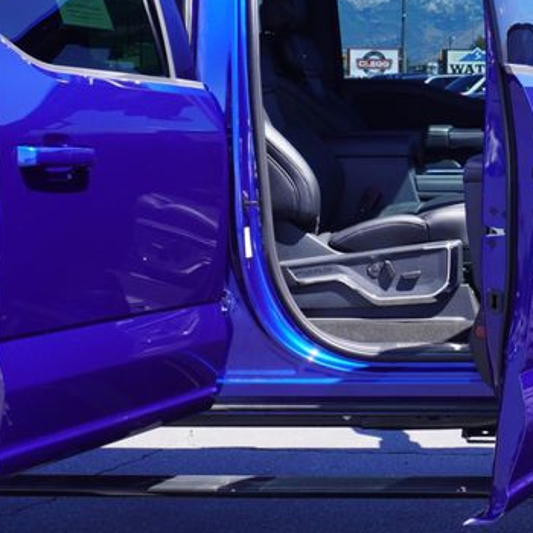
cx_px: 469
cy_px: 259
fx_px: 1428
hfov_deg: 20.7
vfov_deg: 21.1
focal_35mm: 82
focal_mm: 22
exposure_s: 1/100
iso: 100
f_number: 6.3
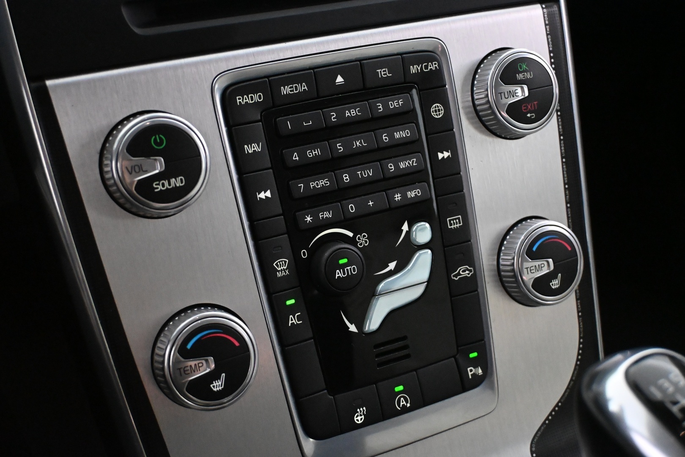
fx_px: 942
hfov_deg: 40.0
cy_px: 228
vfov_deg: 27.3
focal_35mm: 50
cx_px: 342
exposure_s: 1/60
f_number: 5
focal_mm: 33
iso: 7200
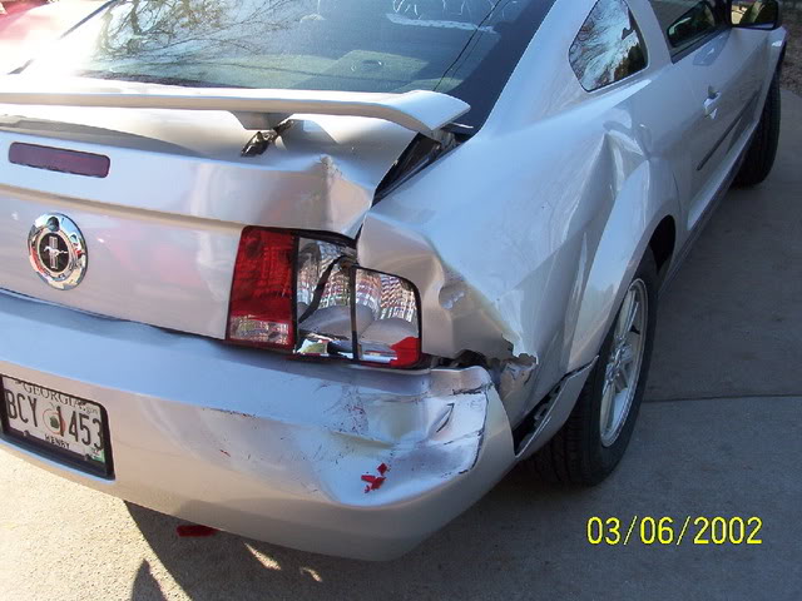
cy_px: 300
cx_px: 401
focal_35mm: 39
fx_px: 904
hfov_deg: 47.9
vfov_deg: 36.8
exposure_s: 1/126
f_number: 4.5
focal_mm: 6
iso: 100
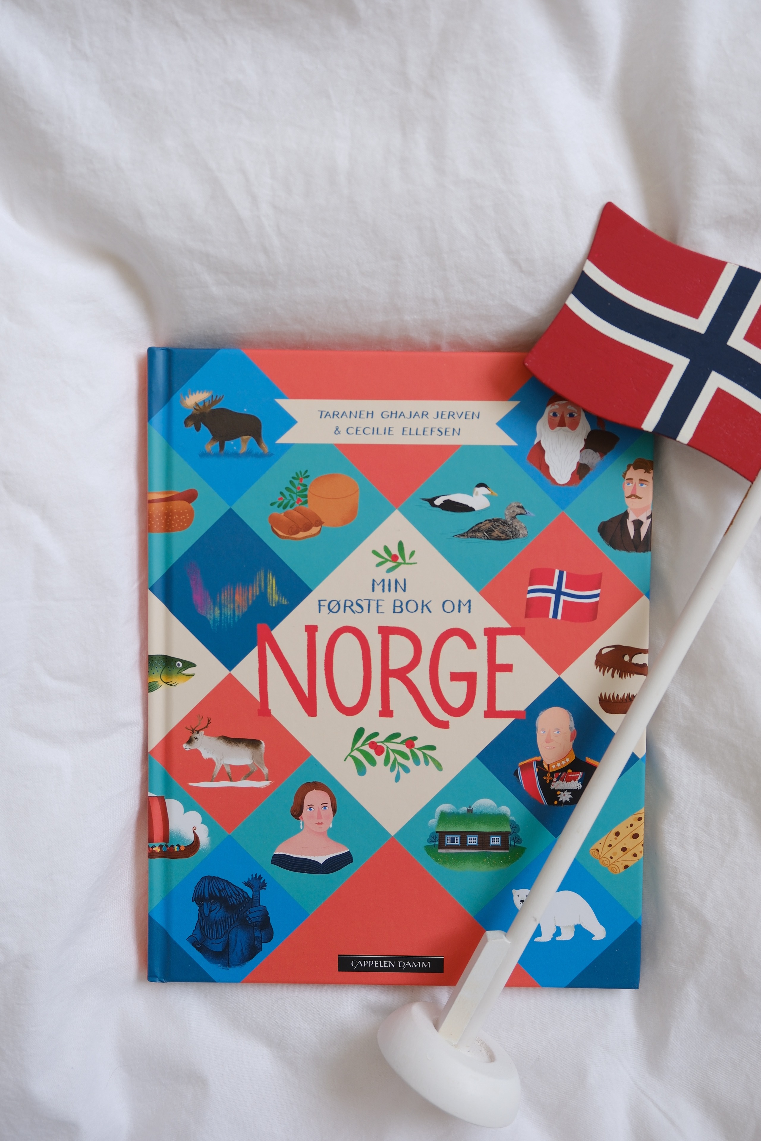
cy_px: 570
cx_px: 380
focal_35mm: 36
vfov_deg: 53.1
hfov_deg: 36.9
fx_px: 1141
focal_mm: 24.1
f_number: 3.4
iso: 160
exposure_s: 1/100
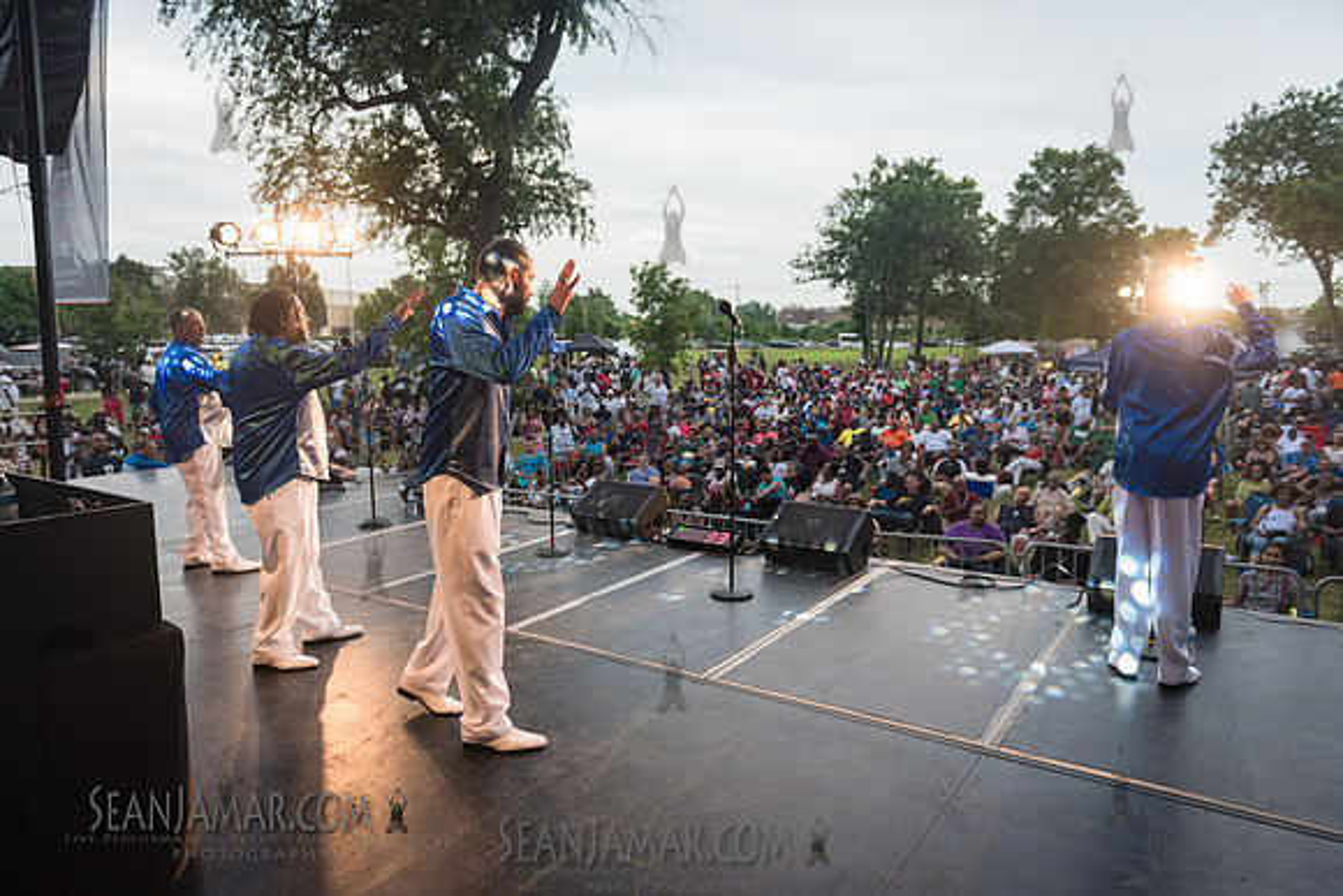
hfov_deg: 73.7
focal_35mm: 24
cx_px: 672
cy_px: 448
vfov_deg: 53.2
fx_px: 896
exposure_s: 1/400
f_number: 3.5
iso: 1250
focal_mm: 24
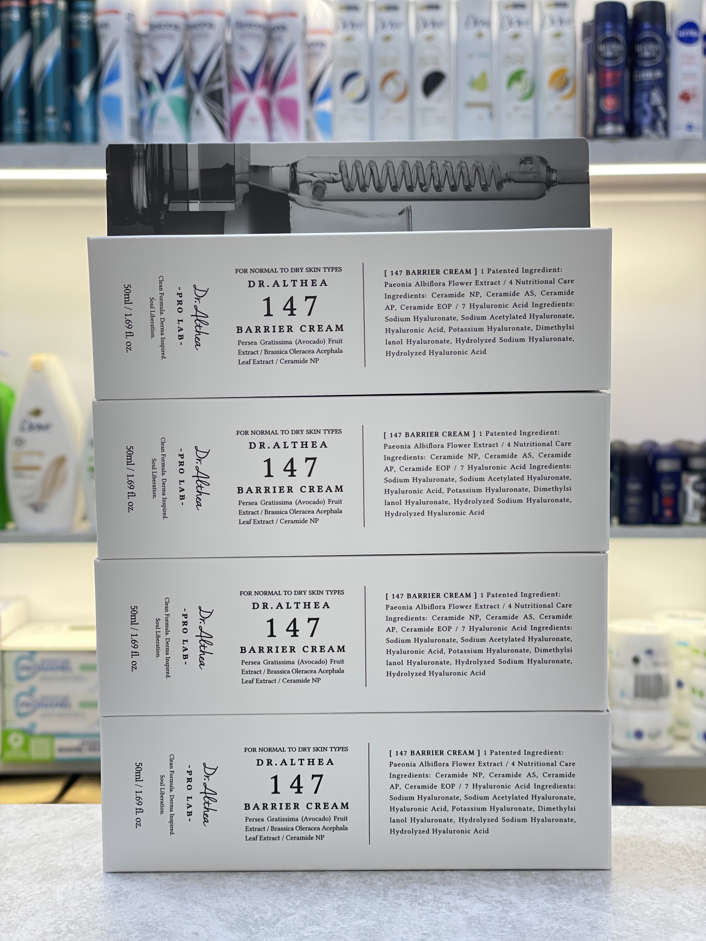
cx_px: 353
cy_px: 470
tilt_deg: -2.4
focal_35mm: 52
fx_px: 1414
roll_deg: +0.5
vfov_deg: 36.8
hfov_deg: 28.0
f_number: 2
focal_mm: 6
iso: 80
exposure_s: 1/100
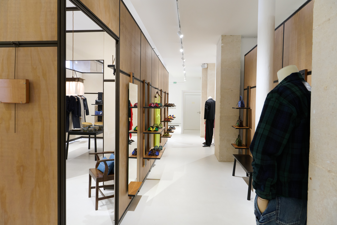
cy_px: 112
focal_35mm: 24
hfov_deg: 73.7
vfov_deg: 53.1
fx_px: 225
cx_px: 168
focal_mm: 24
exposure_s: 1/100
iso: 1600
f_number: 8
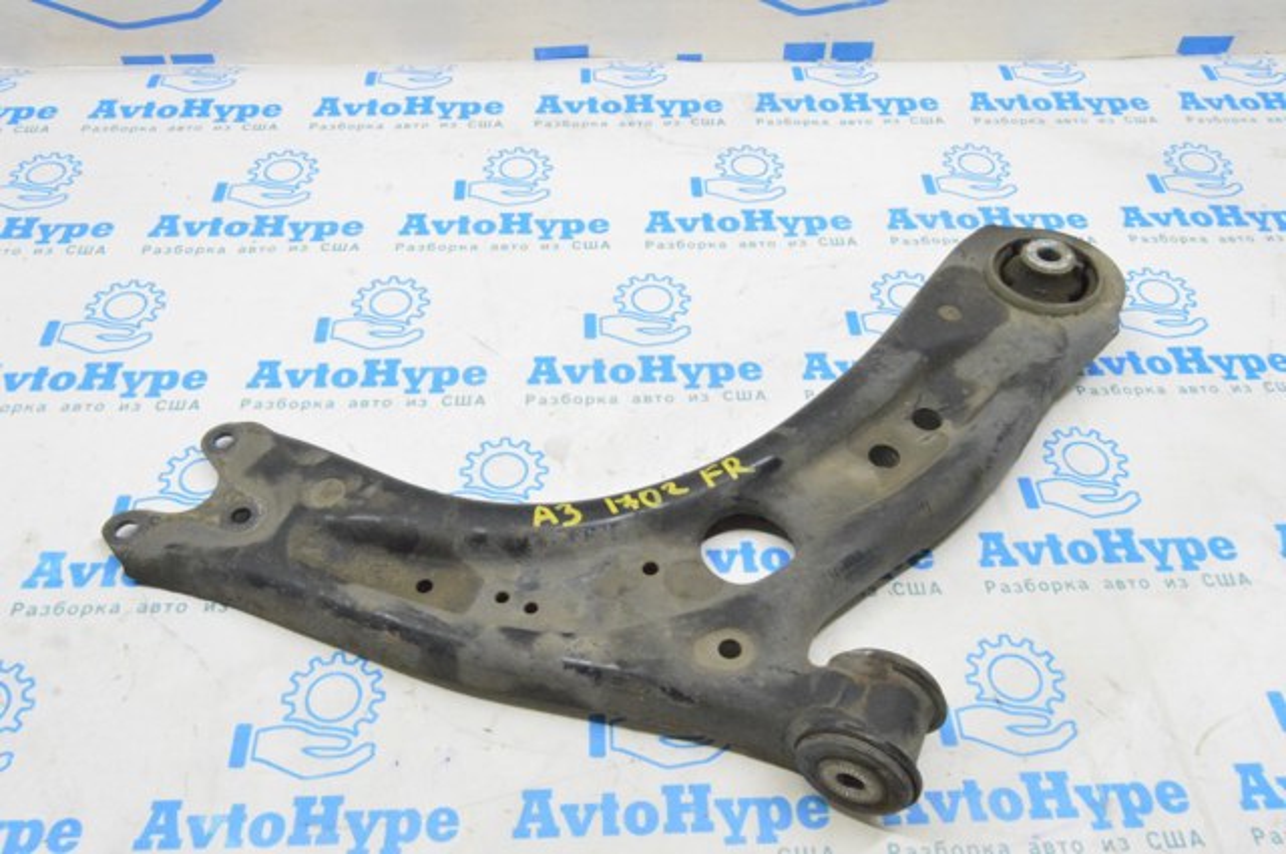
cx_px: 643
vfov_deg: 39.9
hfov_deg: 57.3
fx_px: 1177
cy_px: 427
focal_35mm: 33
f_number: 20
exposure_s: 1/15
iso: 6400
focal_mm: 22
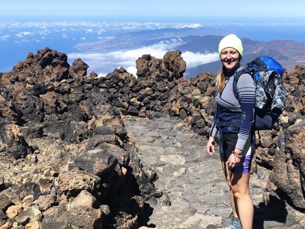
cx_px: 158
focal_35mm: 47
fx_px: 414
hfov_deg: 40.4
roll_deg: -0.8
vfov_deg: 30.9
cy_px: 121
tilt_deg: -16.4
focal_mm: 3.99
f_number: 1.8
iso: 20
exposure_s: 1/2183
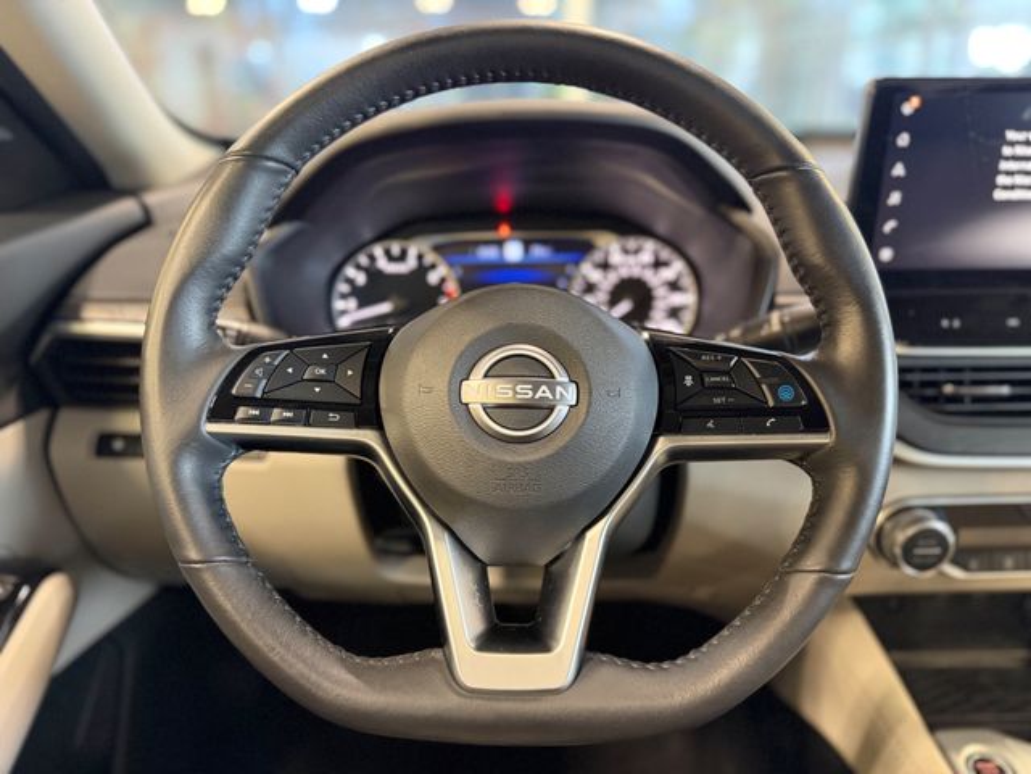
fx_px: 715
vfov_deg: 56.8
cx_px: 516
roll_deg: +0.9
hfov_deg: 71.6
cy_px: 387
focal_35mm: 24
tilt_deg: -20.9
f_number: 1.78
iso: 800
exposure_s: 1/60
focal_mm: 6.76
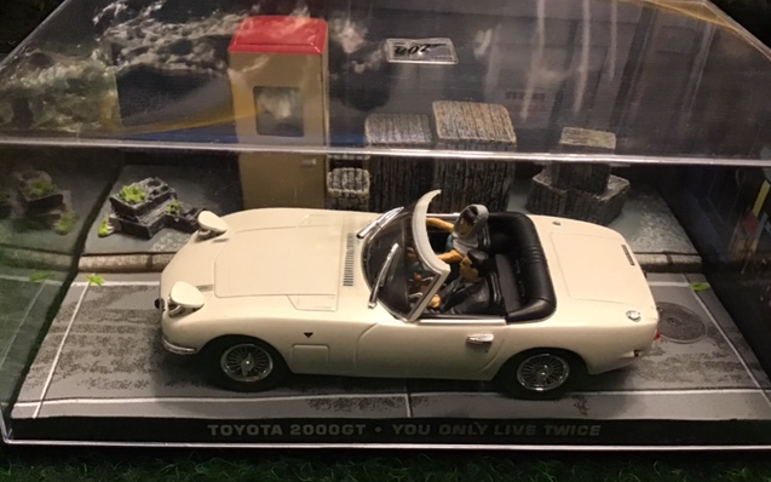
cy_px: 216
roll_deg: -5.2
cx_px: 386
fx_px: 693
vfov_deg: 38.3
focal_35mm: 33
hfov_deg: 58.1
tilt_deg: -36.3
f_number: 2.4
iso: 200
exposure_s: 1/17
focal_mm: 3.3
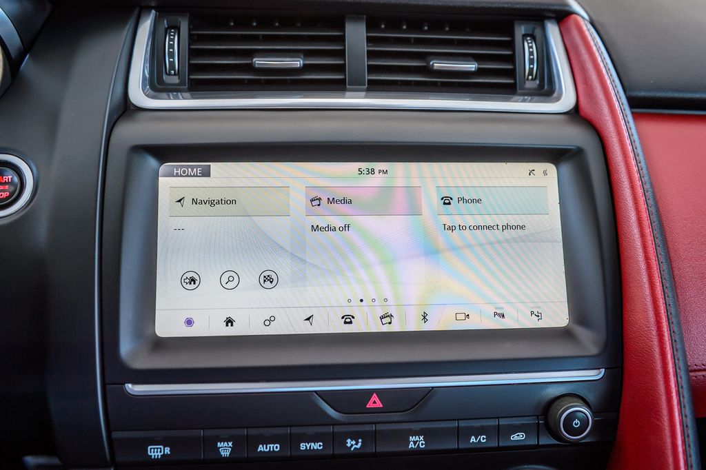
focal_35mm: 34
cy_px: 235
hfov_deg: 55.3
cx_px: 353
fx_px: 673
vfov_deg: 38.5
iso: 400
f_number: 4
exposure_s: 1/125
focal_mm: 31
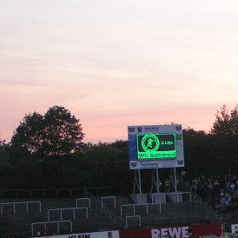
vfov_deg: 11.2
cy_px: 196
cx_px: 302
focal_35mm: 155
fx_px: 1206
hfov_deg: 11.0
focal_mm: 9.2
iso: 50
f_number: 3.2
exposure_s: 1/60
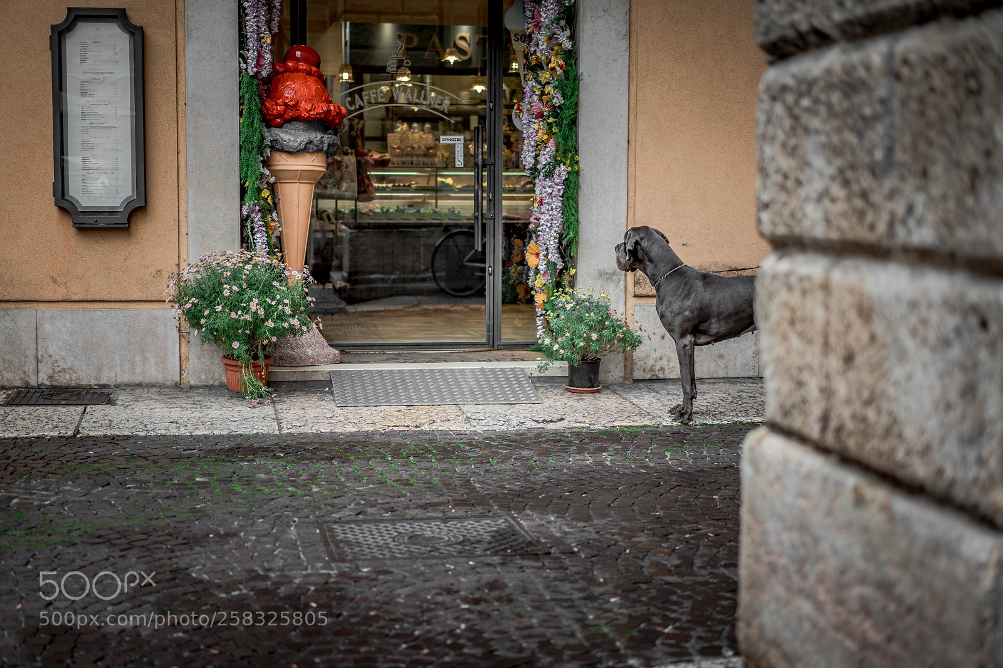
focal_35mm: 55
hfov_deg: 36.3
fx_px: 1532
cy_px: 334
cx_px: 502
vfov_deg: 24.6
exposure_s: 1/250
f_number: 1.8
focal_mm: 55
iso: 100
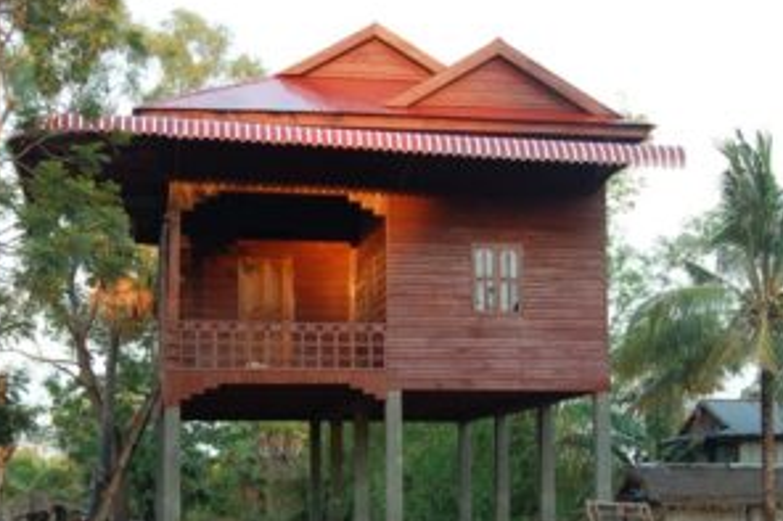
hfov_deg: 31.4
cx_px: 350
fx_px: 1391
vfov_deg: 21.1
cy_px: 366
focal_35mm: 64
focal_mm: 26
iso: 400
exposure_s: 1/100
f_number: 5
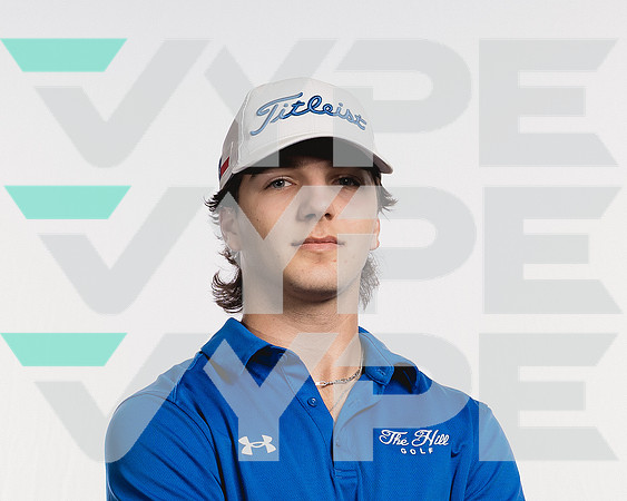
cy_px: 499
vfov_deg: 13.1
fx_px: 2154
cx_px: 241
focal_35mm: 116
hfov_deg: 16.5
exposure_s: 1/250
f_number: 5.6
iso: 640
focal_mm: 50
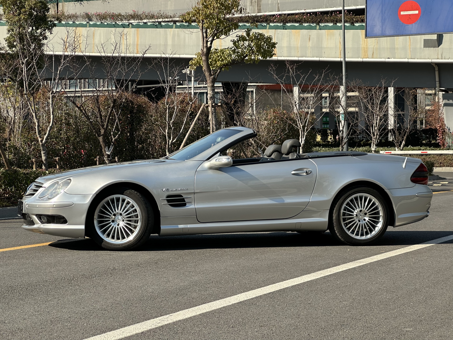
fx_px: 1008
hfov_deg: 25.3
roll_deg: +0.5
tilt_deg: -0.2
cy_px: 170
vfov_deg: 19.1
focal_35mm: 77
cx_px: 226
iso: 32
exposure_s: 1/172
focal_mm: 9
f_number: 2.8
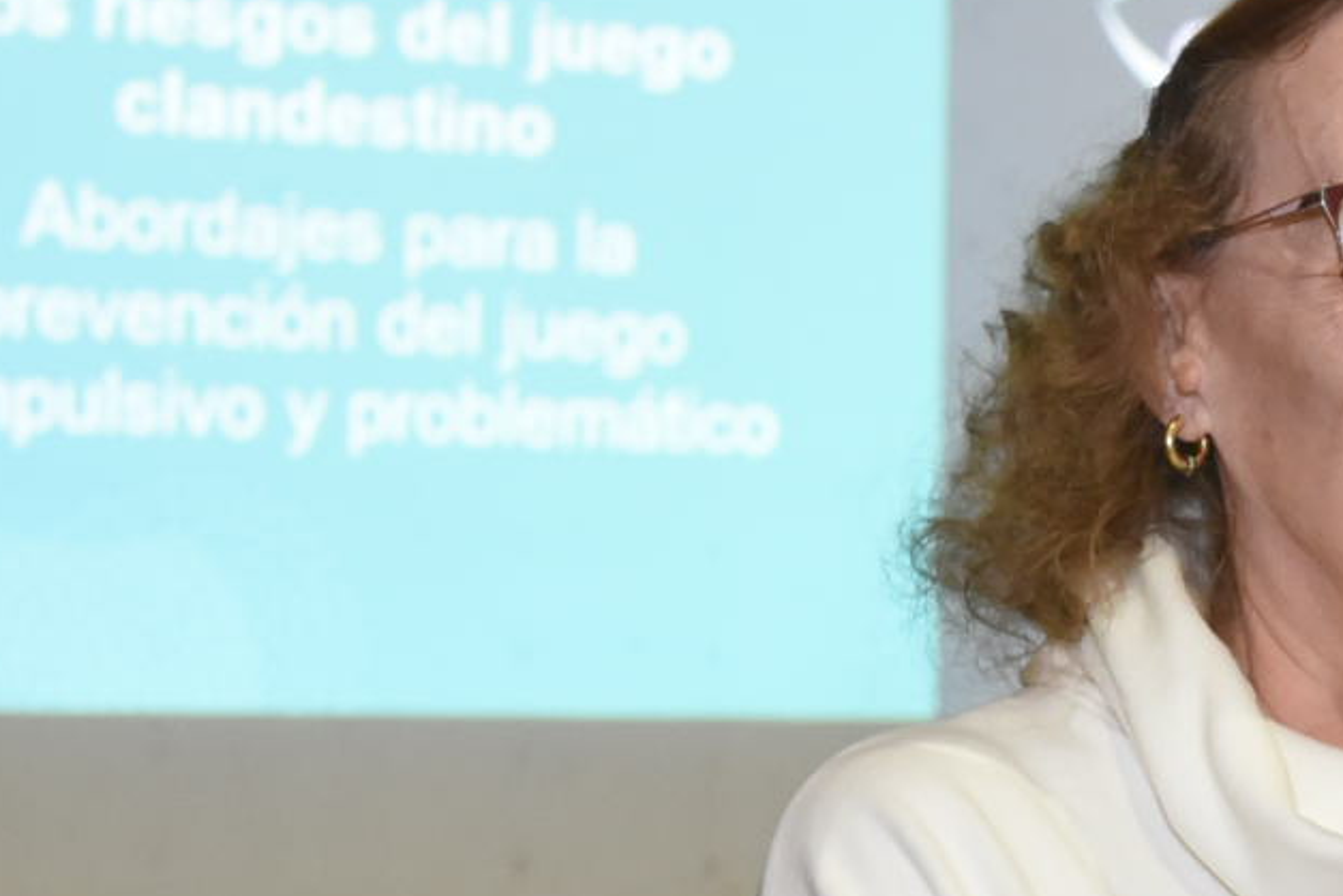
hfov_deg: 12.0
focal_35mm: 168
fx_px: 6267
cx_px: 1459
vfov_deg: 8.1
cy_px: 817
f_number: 5
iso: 3200
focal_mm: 35
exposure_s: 1/60
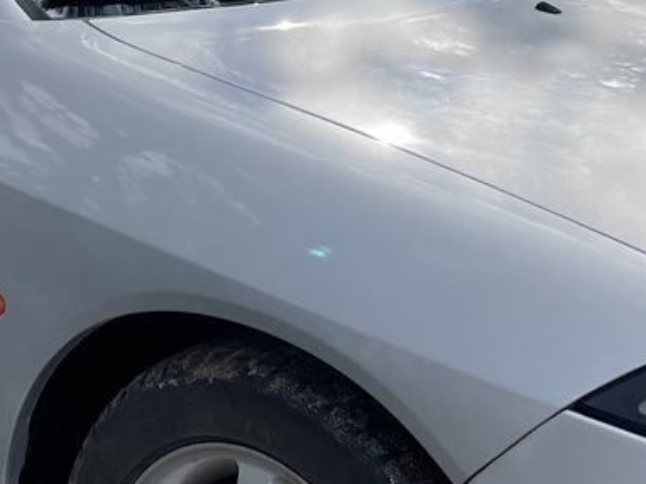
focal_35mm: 109
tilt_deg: -13.2
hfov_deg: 18.1
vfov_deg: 13.6
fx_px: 2033
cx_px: 345
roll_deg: -3.6
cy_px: 217
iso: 32
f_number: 1.6
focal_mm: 4.2
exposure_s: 1/2092
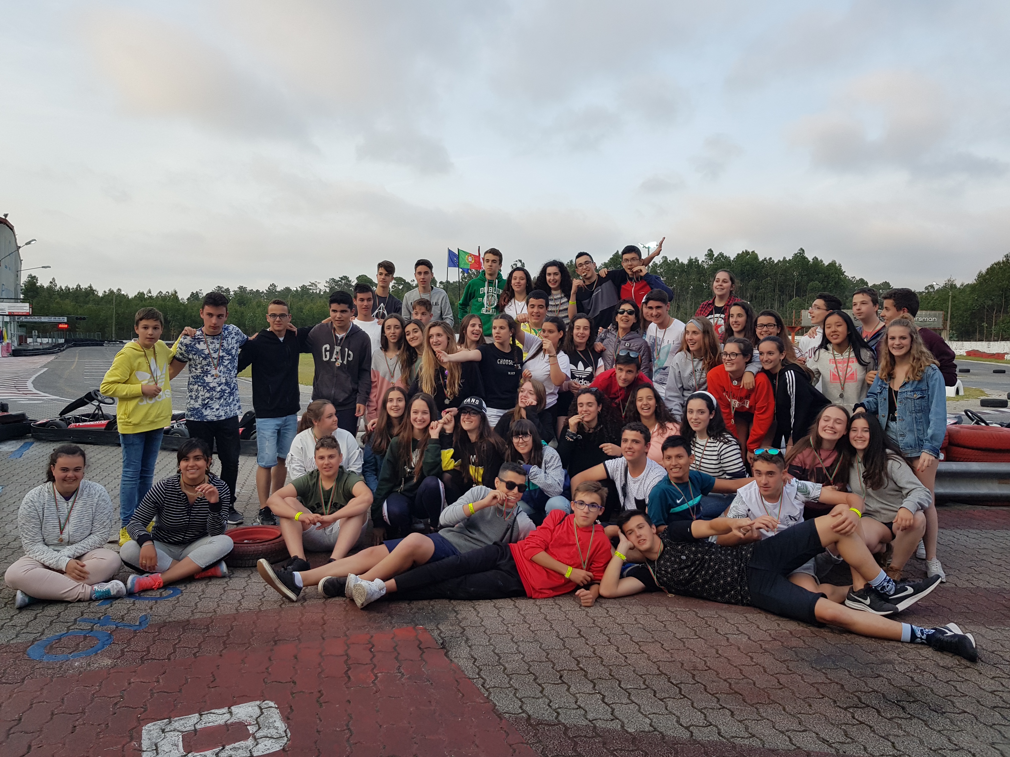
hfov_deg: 67.3
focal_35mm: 26
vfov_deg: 53.1
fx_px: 759
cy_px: 378
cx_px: 505
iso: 40
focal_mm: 4.2
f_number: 1.7
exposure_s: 1/258
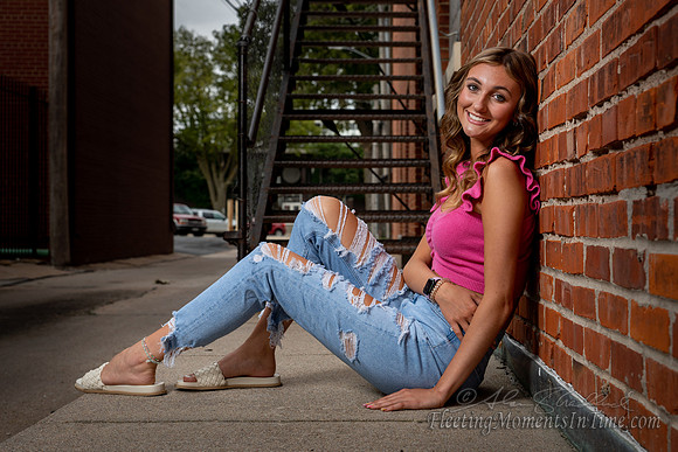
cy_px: 226
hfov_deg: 39.6
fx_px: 942
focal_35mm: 50
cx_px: 339
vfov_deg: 27.0
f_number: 6.3
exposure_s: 1/160
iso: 100
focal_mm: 50
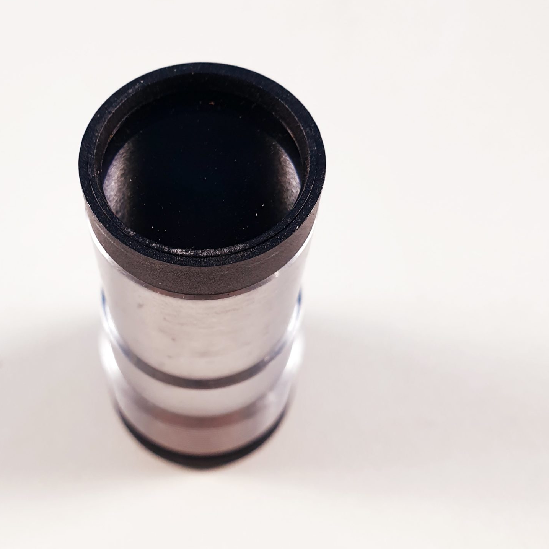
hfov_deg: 40.5
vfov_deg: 40.9
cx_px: 188
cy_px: 252
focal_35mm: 41
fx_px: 736
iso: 80
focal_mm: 4.3
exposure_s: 1/50
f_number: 2.4
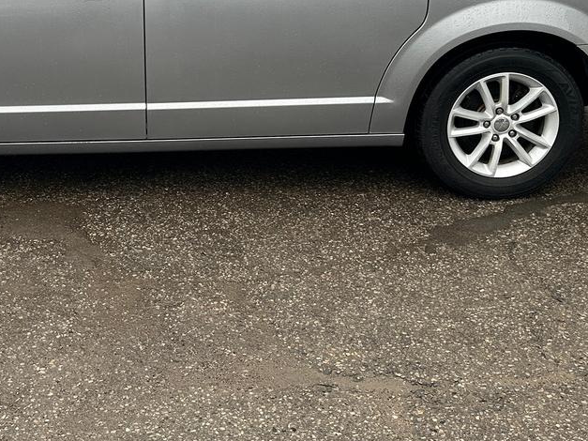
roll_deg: -0.5
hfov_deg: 38.2
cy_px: 59
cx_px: 170
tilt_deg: -13.9
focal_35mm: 49
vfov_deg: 28.7
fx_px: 832
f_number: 1.78
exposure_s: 1/564
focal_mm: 6.86
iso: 80
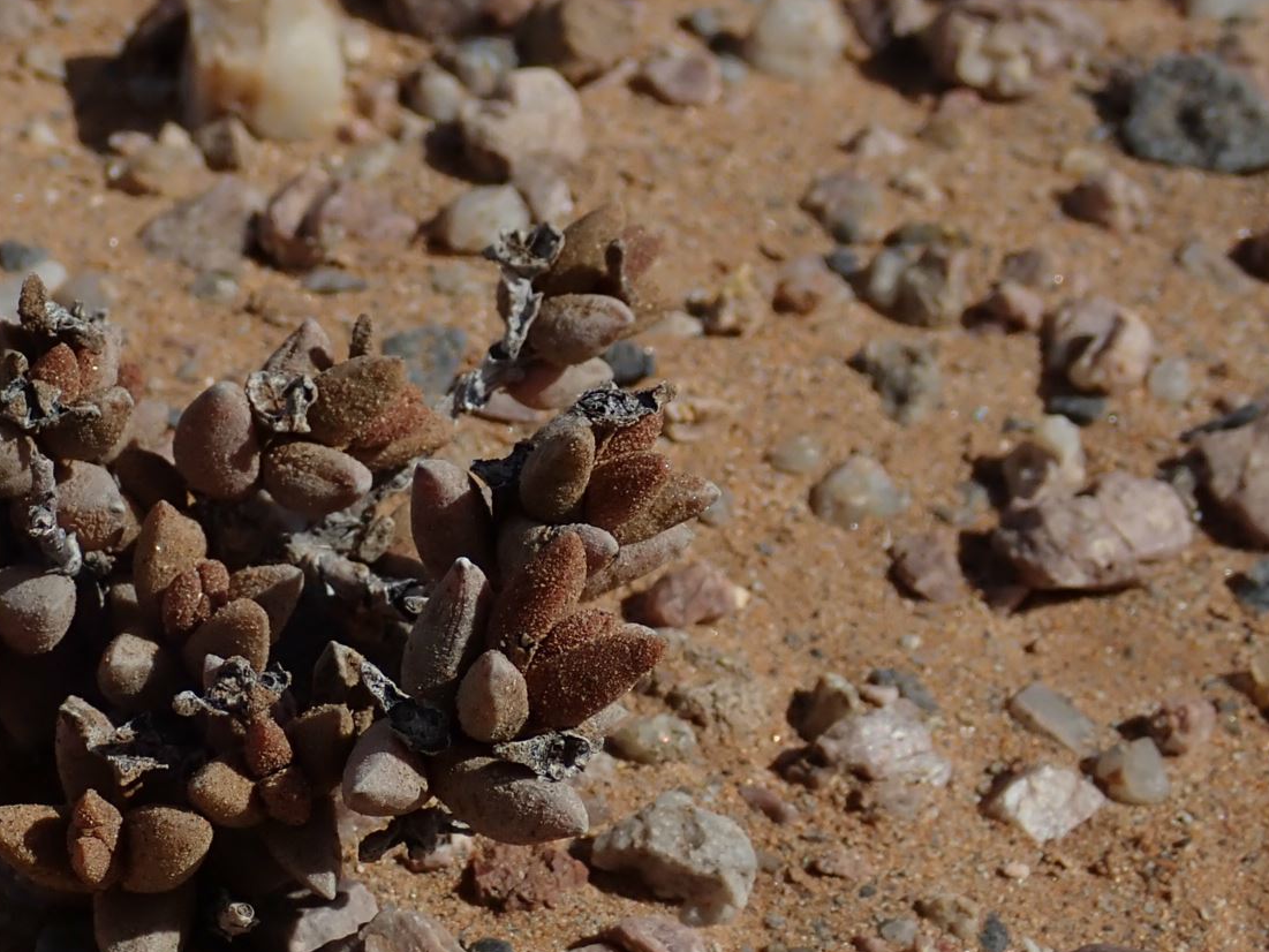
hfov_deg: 21.7
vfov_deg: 16.6
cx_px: 204
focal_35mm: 89
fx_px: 3263
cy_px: 577
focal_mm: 8.99
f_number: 13
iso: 100
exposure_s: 1/200
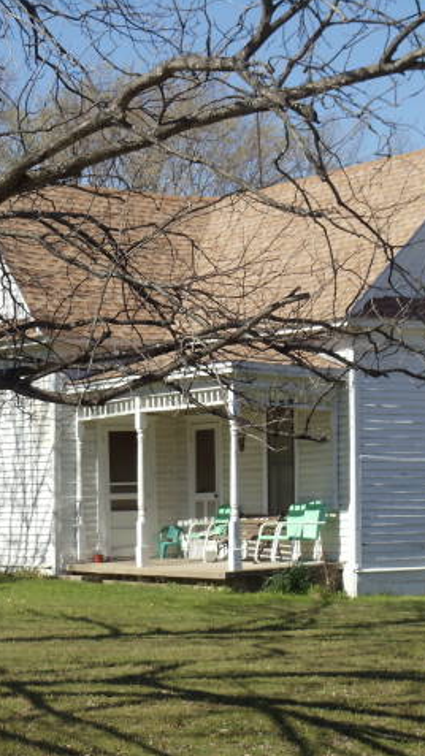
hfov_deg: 9.1
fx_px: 2667
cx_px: 270
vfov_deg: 16.1
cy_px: 377
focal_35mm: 133
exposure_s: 1/200
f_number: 9.3
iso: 100
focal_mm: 12.35
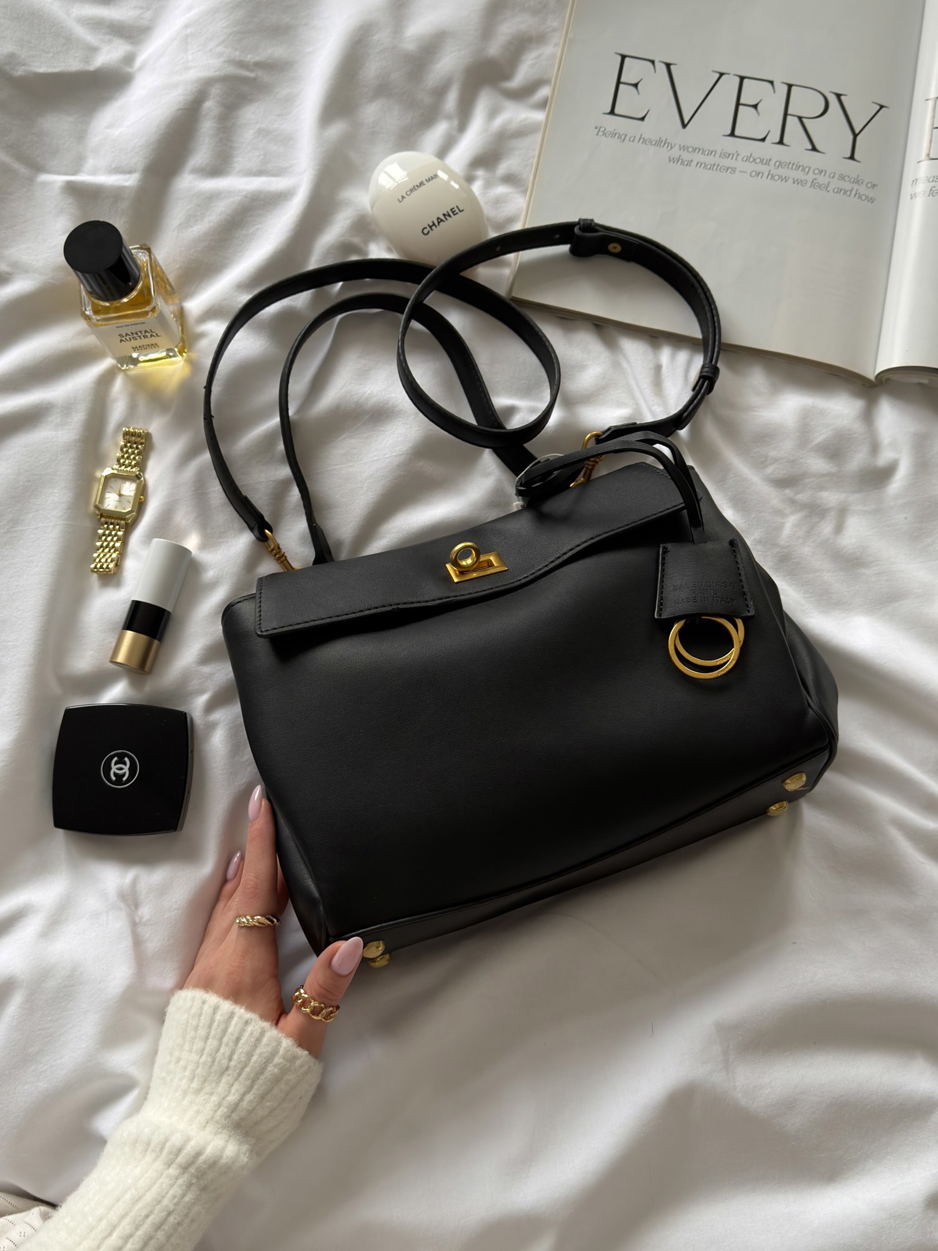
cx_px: 469
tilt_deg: -73.7
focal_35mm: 35
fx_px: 1265
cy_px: 626
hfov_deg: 40.7
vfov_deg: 52.6
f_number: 1.78
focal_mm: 6.76
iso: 160
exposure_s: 1/60
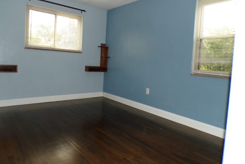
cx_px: 118
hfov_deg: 69.4
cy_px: 69
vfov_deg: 49.4
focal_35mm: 26
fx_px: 177
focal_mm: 4.3
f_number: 3
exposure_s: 1/34
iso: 200
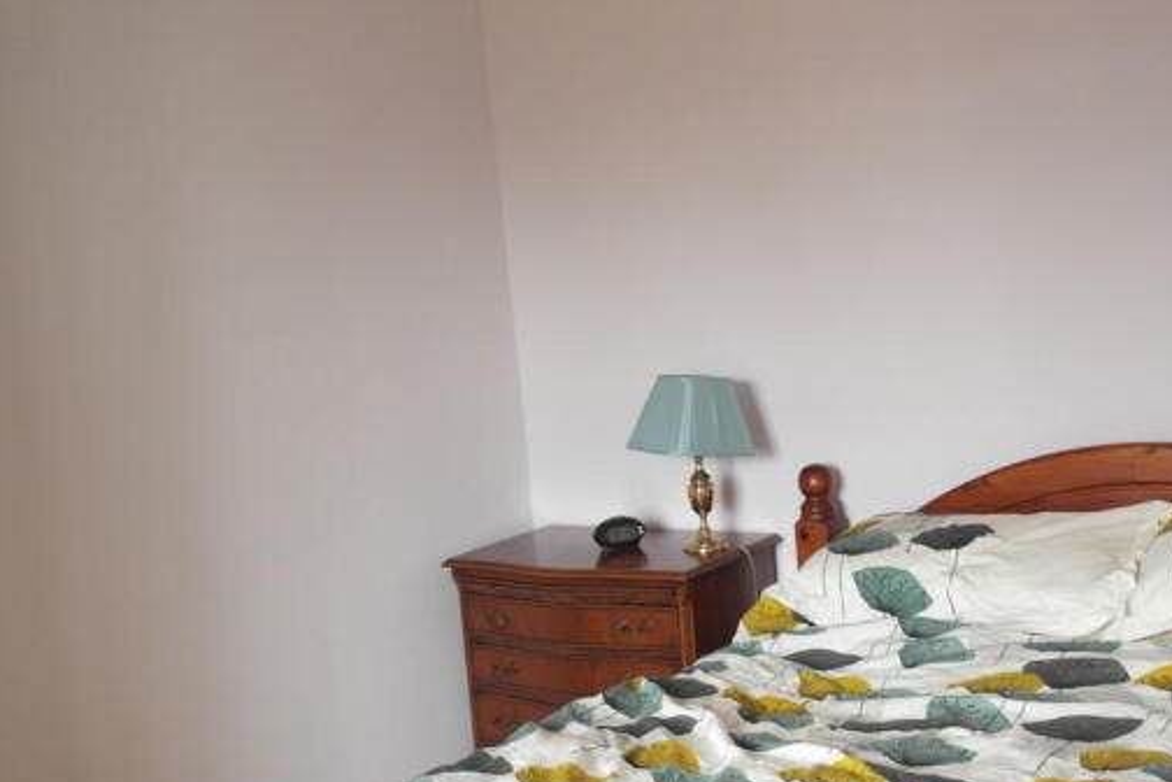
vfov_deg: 25.9
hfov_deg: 38.0
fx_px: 1693
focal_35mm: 52
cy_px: 467
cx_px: 717
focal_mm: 26
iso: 800
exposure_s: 1/25
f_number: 4
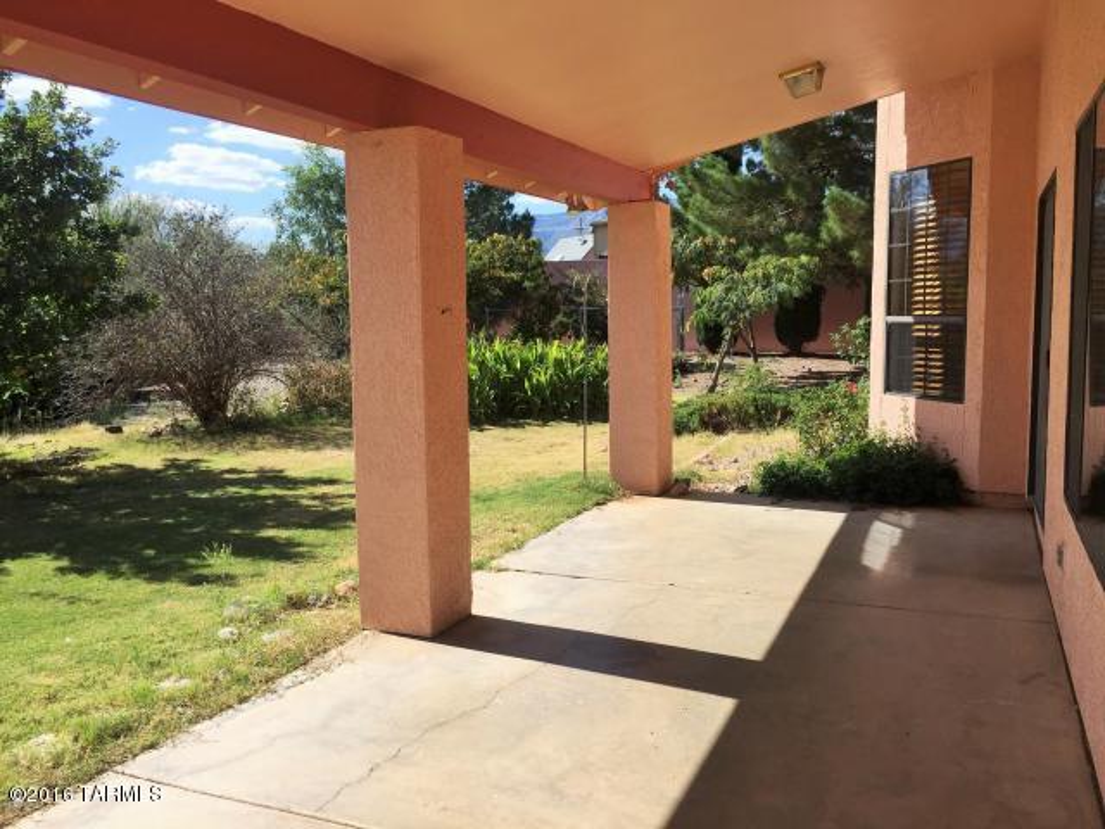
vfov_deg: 48.2
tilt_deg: -4.7
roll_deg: +0.2
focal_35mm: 29
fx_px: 926
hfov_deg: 61.7
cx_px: 552
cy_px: 414
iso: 32
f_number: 2.2
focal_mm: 4.15
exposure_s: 1/2083
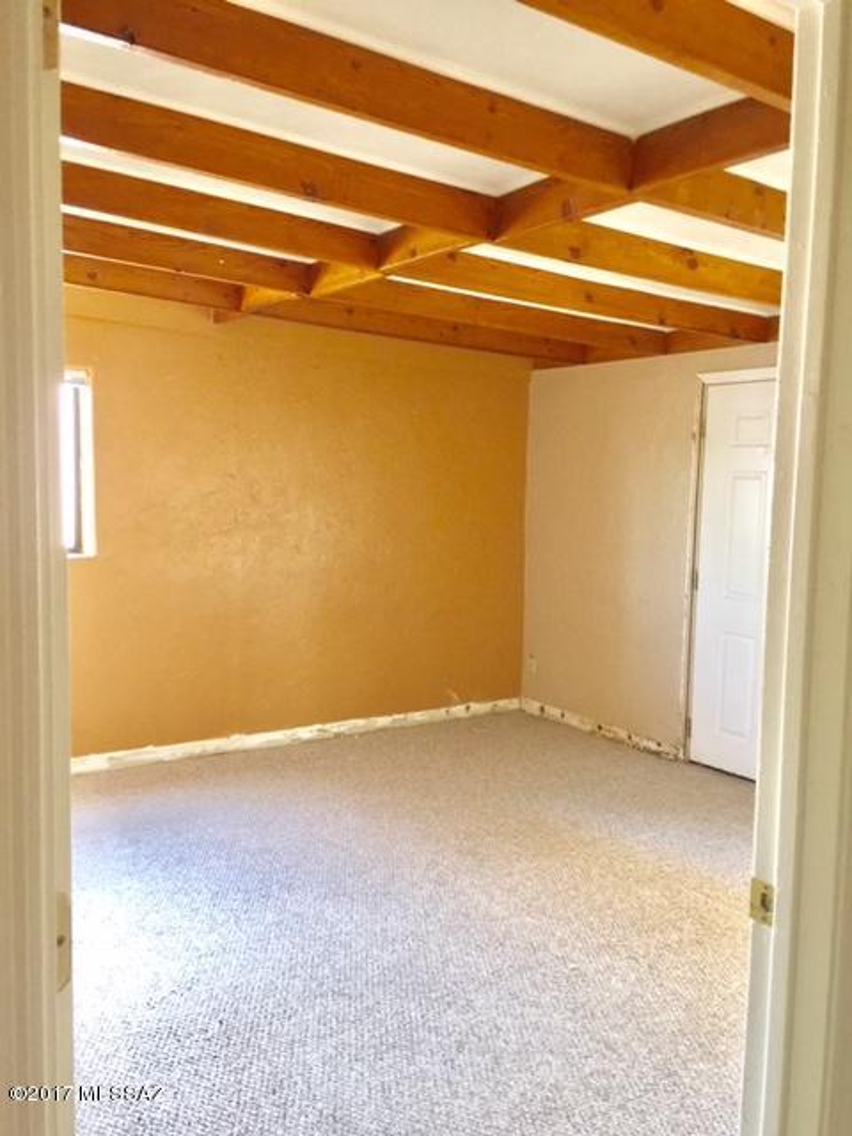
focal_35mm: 29
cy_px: 568
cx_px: 426
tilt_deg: -4.1
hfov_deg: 48.2
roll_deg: -0.5
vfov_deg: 61.7
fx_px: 952
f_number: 2.2
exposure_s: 1/15
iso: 100
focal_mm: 4.15
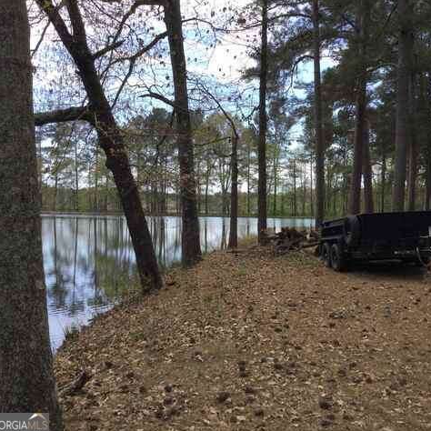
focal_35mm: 37
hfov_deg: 44.5
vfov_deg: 44.9
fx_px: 521
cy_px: 216
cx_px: 275
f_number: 2.4
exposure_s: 1/550
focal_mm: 3.3
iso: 25
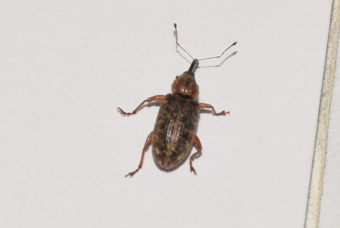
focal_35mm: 210
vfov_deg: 6.6
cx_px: 170
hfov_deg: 9.8
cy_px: 114
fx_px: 1985
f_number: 14
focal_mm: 140
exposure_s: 1/200
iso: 100
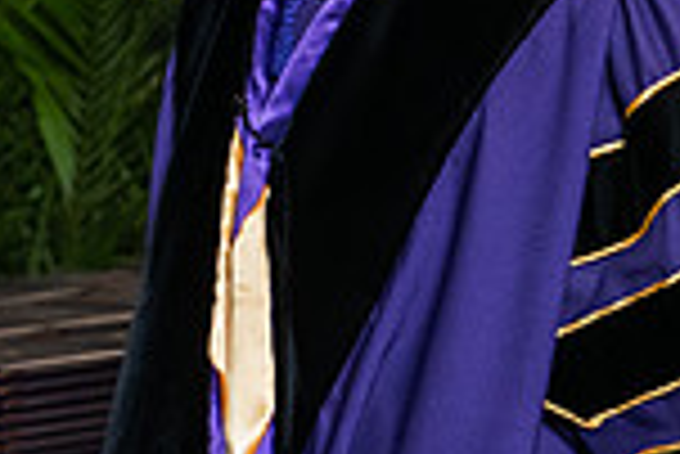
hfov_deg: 7.6
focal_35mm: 269
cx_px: 919
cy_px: -61
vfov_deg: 5.1
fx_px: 5086
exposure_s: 1/200
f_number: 5
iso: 2000
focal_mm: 70
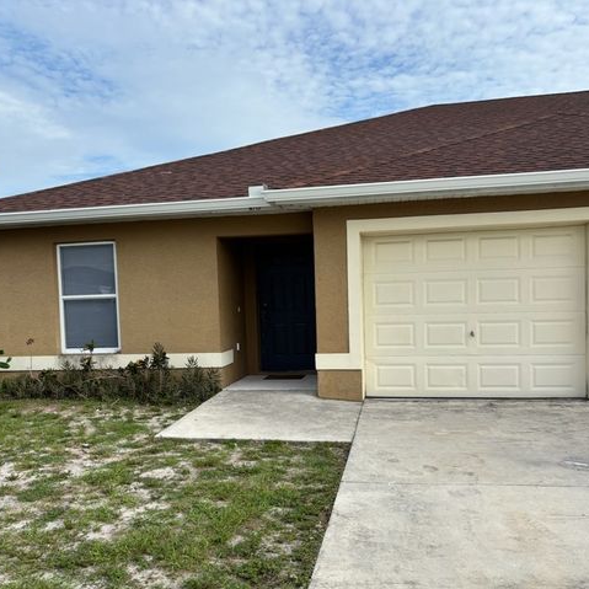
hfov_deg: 51.1
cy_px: 330
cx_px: 293
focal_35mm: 32
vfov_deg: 51.0
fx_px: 616
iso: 50
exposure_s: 1/3106
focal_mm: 5.96
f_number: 1.6
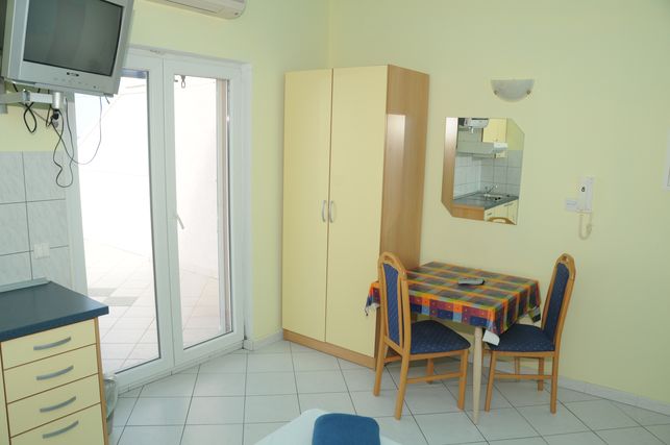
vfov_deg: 47.8
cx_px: 335
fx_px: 502
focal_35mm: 27
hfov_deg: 67.4
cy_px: 222
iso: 200
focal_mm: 18
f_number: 6.3
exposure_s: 1/125
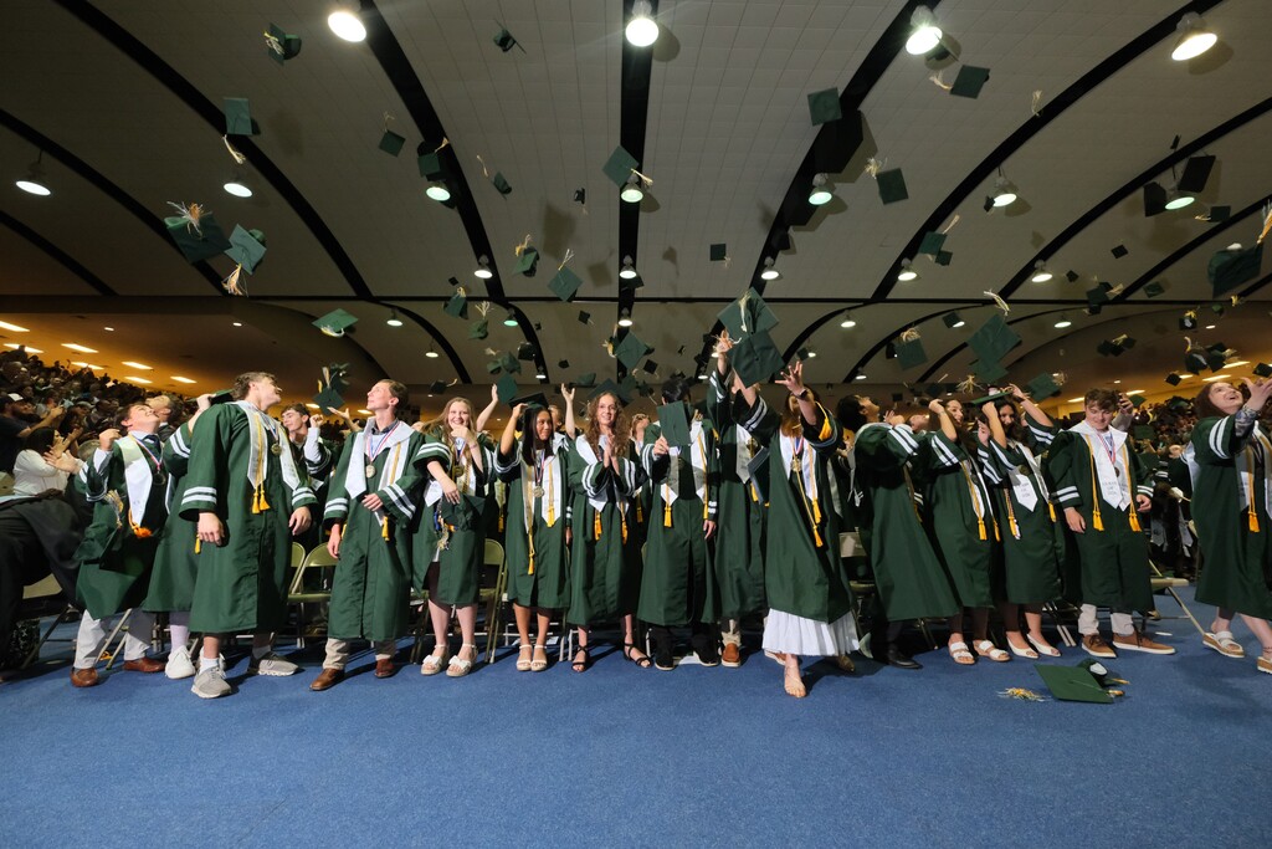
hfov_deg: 100.4
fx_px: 530
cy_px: 424
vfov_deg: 77.3
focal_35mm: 15
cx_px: 636
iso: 3200
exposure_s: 1/160
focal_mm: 10
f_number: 4
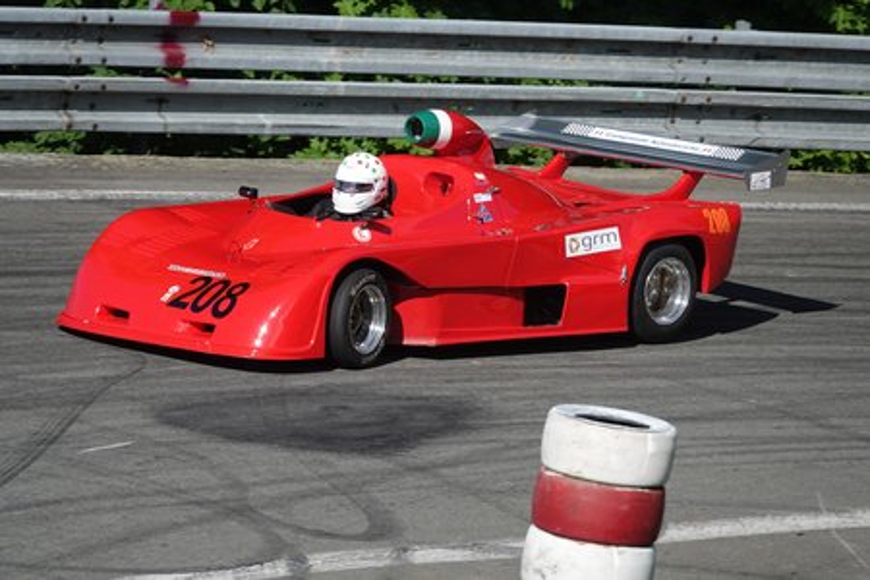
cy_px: 290
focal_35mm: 341
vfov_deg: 4.0
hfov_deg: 6.0
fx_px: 8240
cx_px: 435
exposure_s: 1/800
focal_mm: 124.94
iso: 100
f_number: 4.5
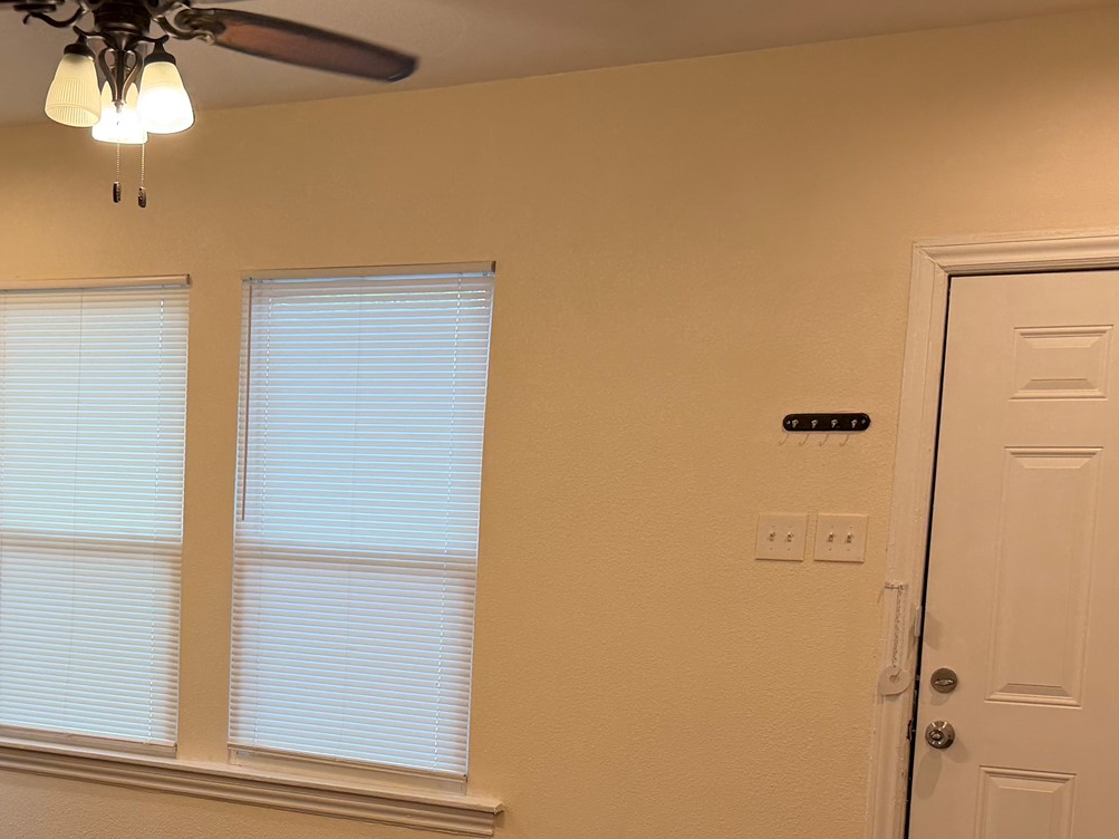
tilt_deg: -6.7
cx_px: 324
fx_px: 1584
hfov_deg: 38.2
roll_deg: -1.9
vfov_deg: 28.8
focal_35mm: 49
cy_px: 708
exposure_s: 1/120
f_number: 1.78
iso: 160
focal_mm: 6.76
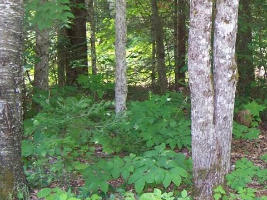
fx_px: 625
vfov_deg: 18.0
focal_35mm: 81
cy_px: 36
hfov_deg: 23.5
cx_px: 243
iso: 160
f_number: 2.8
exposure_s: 1/60
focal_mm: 6.3
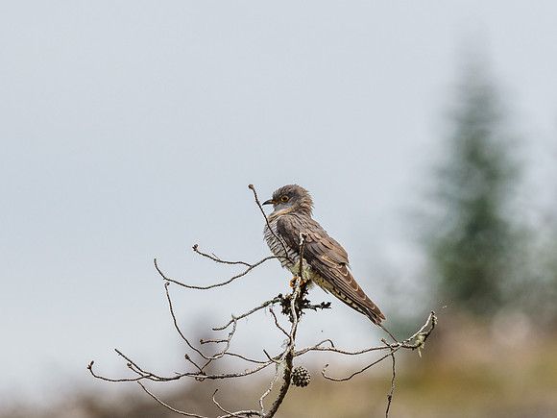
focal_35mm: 1093
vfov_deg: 1.4
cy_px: 241
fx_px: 17583
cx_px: 278
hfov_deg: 1.8
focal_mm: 300
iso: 200
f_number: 5
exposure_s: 1/800
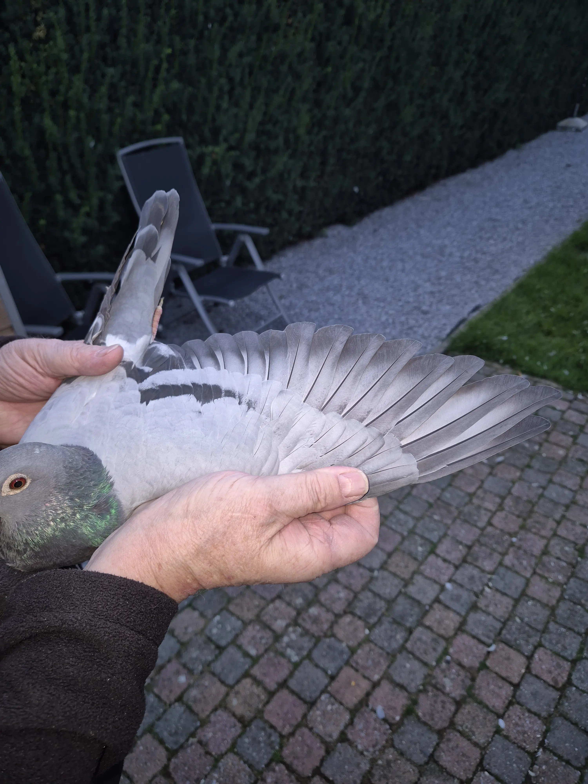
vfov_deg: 73.9
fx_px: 521
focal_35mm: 23
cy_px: 392
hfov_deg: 58.9
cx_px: 294
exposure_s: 1/50
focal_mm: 5.4
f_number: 1.8
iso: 40
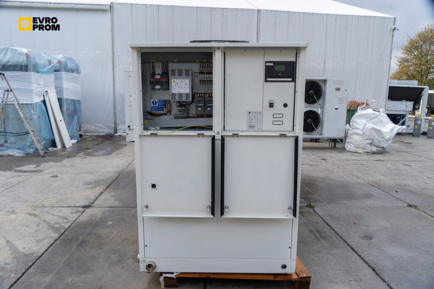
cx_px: 217
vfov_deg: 53.1
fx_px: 289
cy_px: 144
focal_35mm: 24
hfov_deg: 73.7
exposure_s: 1/60
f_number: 14
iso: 250
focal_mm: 24
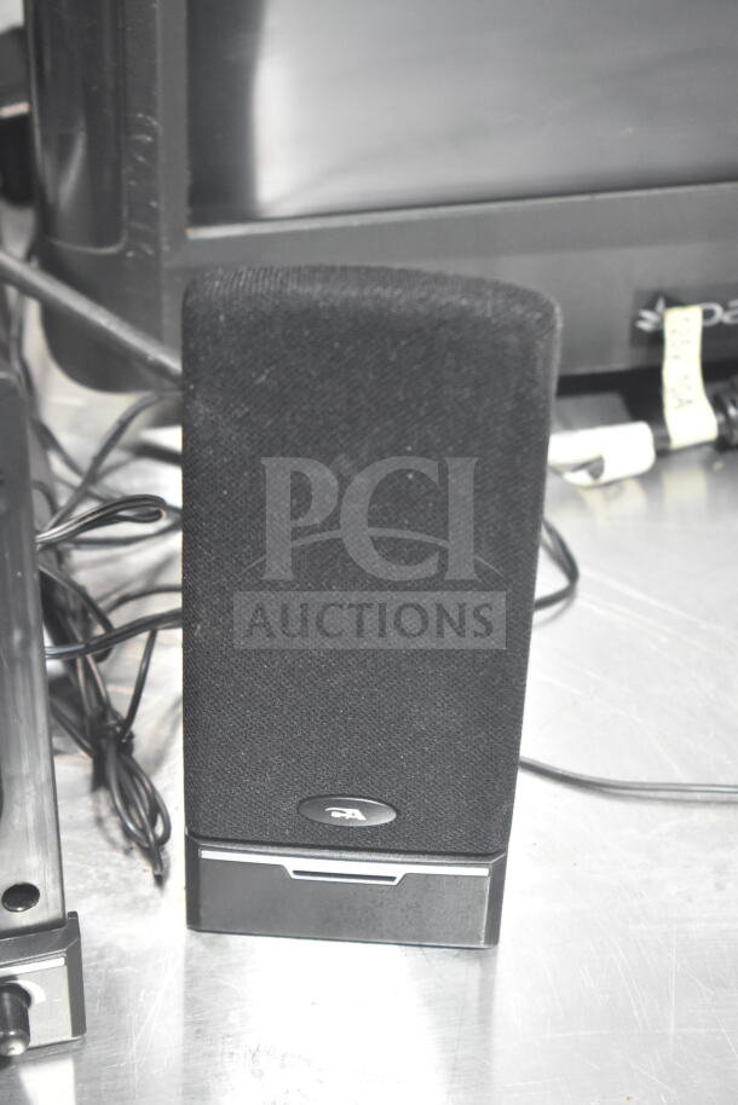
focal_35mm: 82
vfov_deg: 24.6
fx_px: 2535
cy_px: 552
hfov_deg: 16.6
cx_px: 369
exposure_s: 1/100
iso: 4000
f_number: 5.6
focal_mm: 55
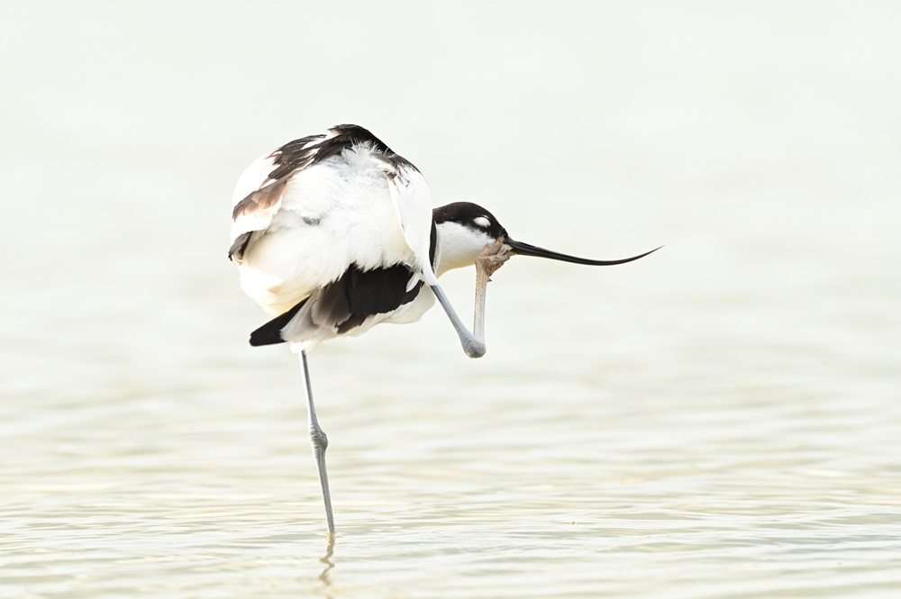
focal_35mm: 500
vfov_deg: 2.7
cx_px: 450
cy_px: 300
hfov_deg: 4.1
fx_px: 12503
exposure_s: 1/1600
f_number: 8
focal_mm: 500
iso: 2000
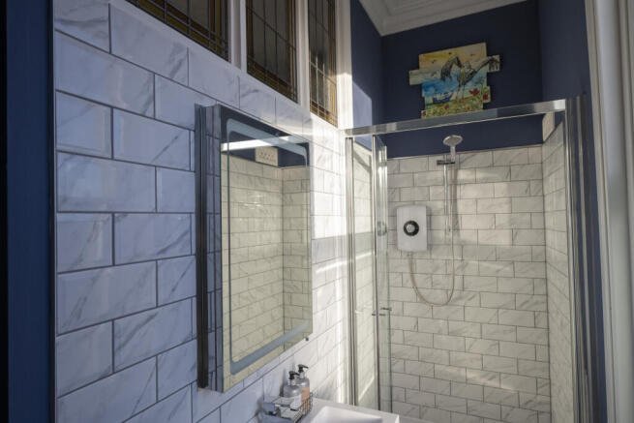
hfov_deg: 84.0
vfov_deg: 62.0
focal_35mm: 20
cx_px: 317
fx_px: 352
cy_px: 212
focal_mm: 20
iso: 800
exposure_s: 1/500
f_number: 8
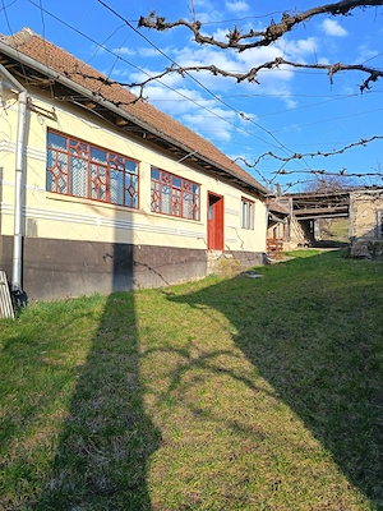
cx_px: 192
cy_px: 256
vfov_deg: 71.6
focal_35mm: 24
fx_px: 354
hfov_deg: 56.8
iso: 100
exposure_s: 1/571
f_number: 1.75
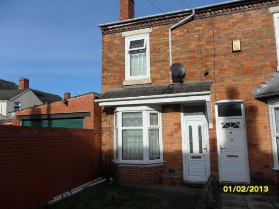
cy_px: 104
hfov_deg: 65.3
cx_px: 140
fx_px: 218
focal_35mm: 27
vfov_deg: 51.4
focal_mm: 4.9
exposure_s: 1/250
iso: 80
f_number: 8.9
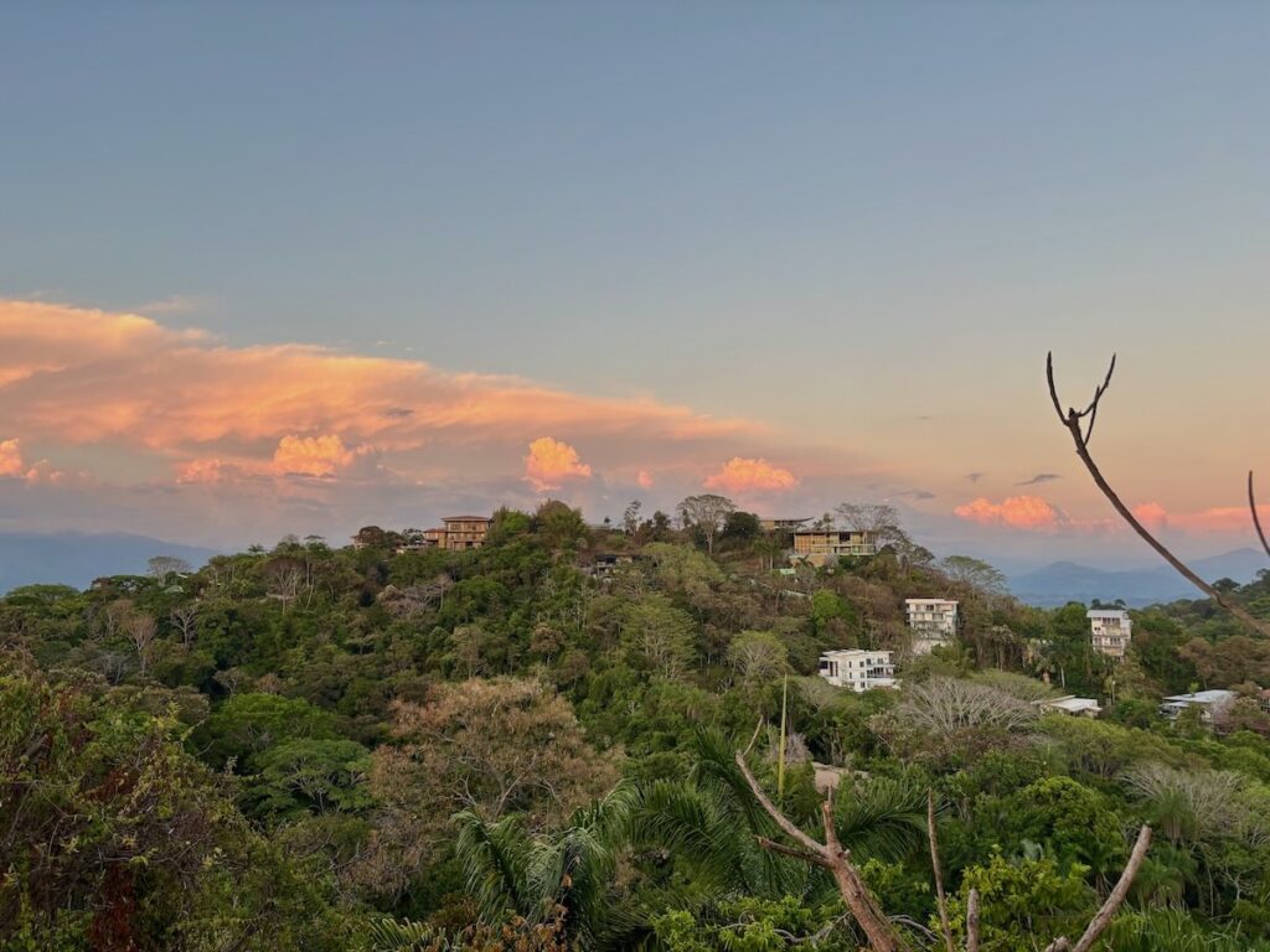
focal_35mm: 26
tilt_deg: +6.5
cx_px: 635
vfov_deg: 53.1
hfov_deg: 67.3
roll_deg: -0.4
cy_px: 476
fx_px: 954
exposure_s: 1/121
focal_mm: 5.96
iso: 50
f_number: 1.6
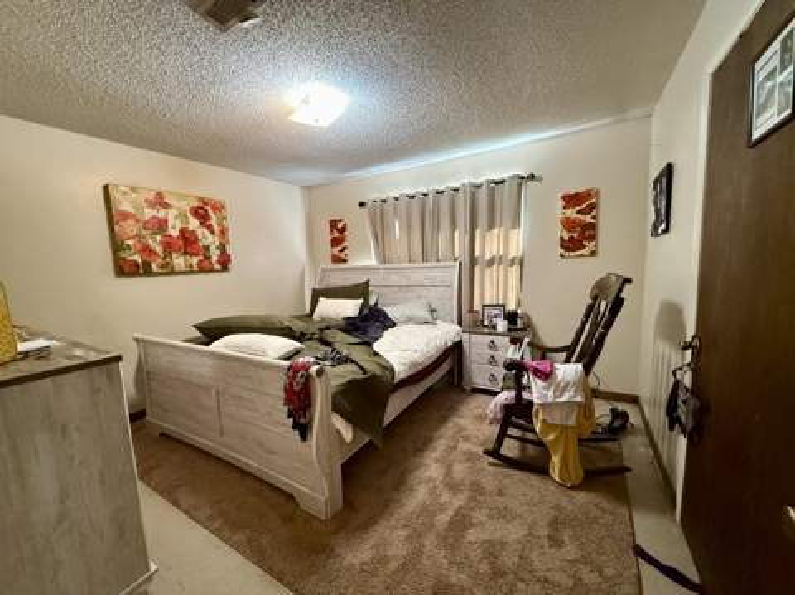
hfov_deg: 102.1
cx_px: 398
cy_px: 298
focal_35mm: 14
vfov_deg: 85.6
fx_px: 321
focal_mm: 2.22
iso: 800
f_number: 2.2
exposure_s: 1/60
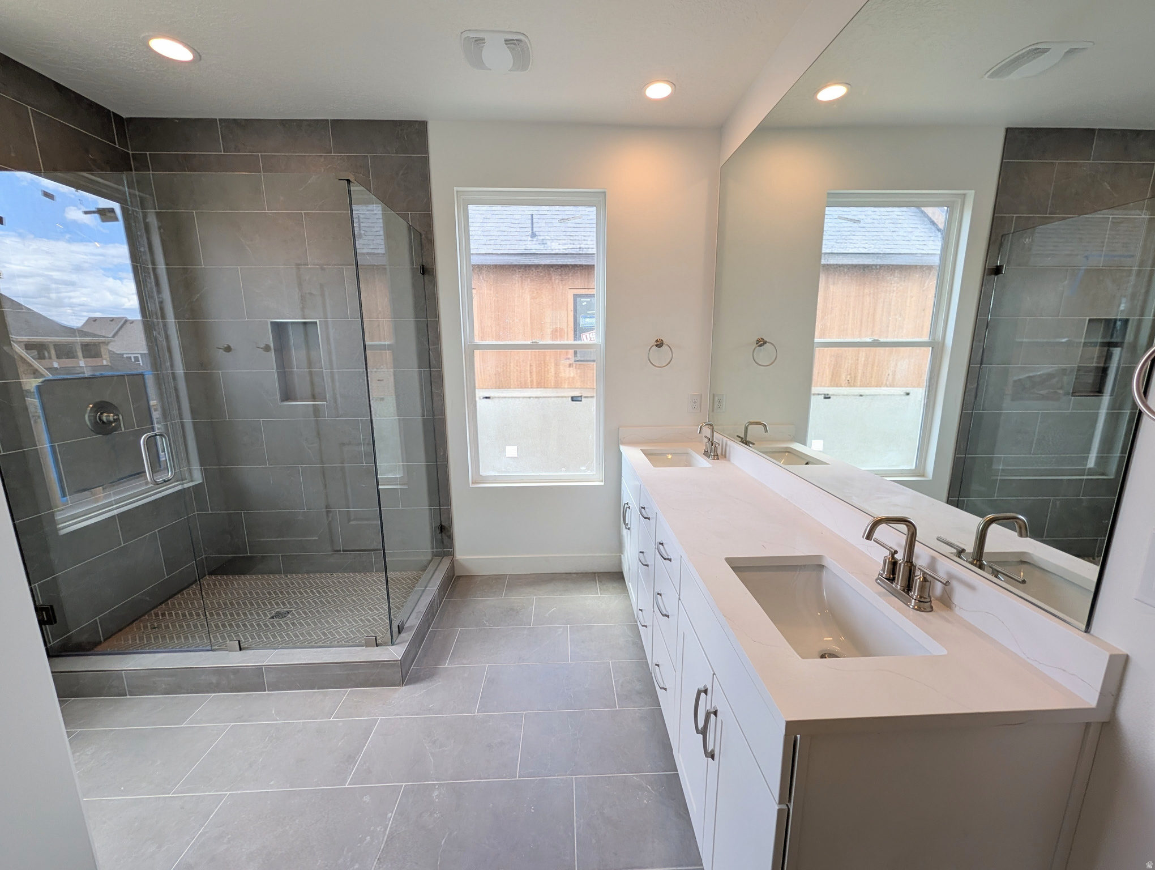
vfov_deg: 94.6
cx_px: 578
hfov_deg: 110.5
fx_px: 401
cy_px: 435
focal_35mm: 12
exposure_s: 1/212
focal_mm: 2.02
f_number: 1.7
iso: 49
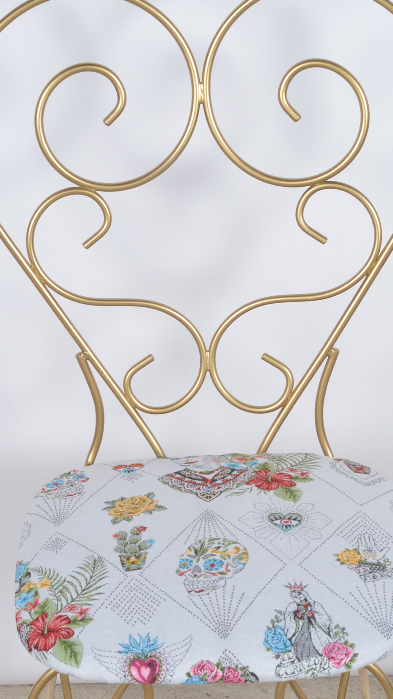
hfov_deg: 9.9
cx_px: 192
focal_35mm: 123
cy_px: 477
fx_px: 2279
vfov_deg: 17.4
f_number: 10
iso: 100
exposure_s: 1/125
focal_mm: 50
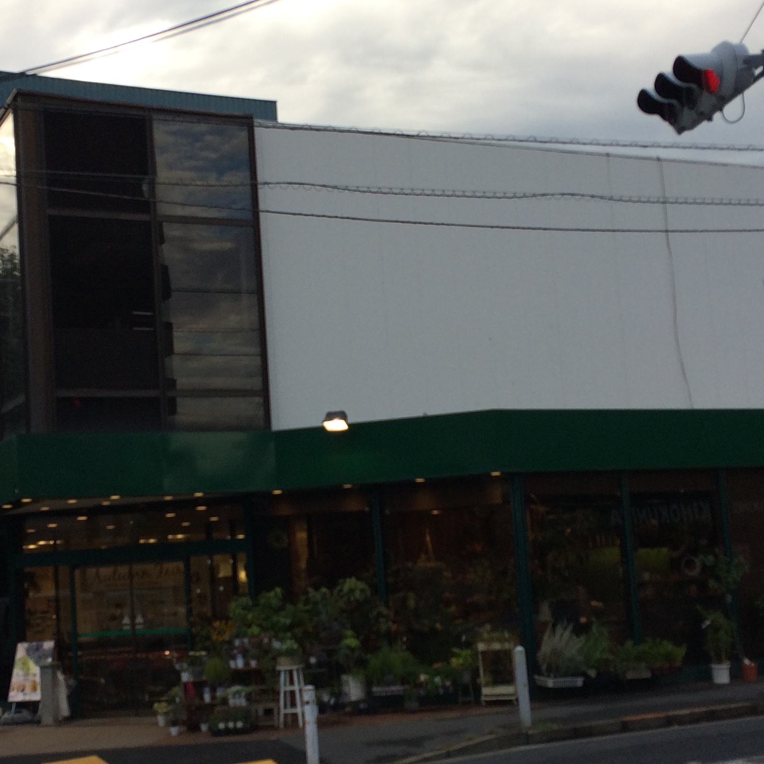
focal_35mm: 56
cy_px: 423
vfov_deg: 30.5
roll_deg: +3.6
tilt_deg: +3.7
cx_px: 333
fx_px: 1398
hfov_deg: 30.5
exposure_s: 1/446
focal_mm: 4.15
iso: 32
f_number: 2.2
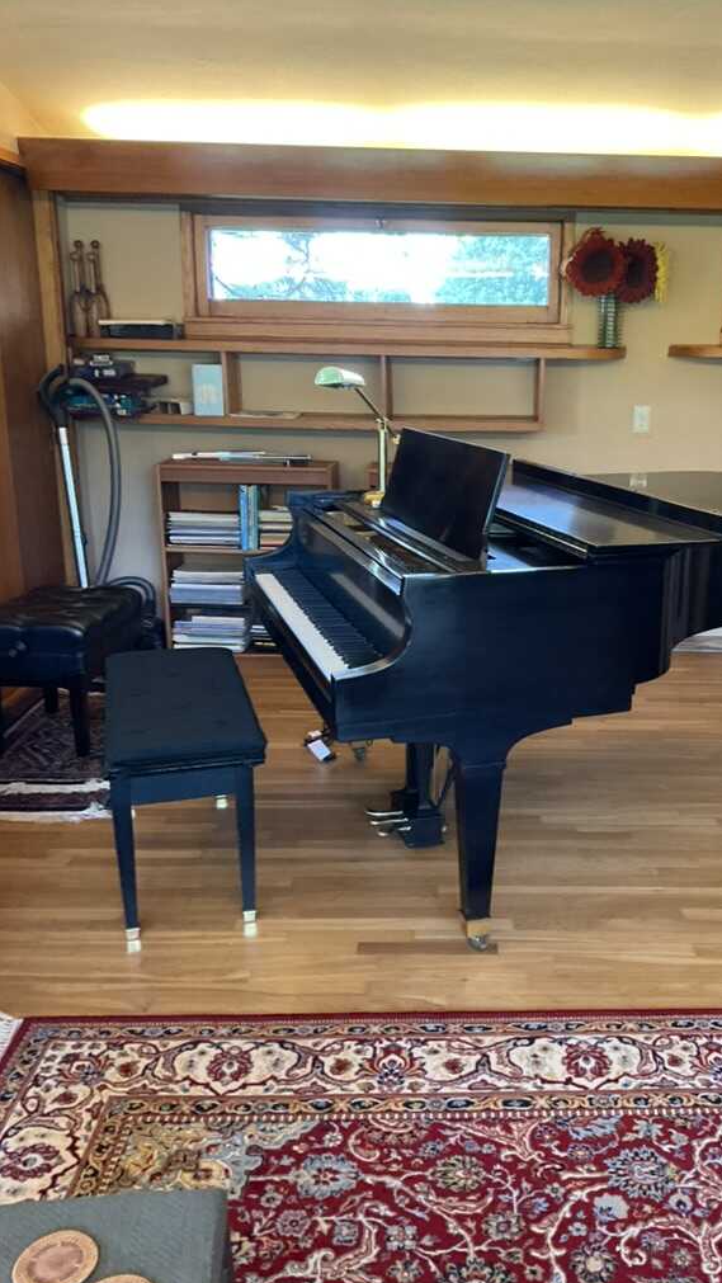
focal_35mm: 32
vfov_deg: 61.0
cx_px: 486
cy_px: 647
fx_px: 1089
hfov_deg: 36.3
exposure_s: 1/60
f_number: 1.8
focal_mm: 3
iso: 250
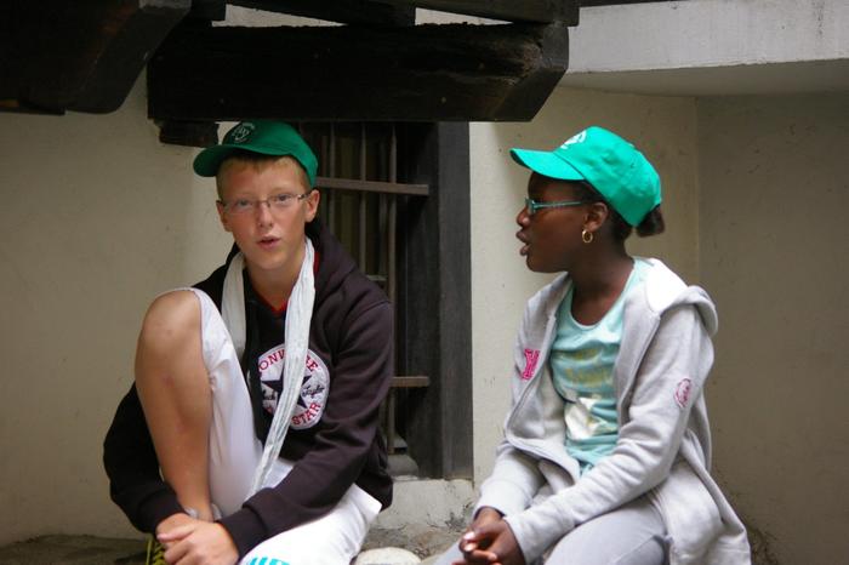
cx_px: 424
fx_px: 3359
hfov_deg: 14.4
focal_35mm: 142
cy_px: 282
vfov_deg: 9.6
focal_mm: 95
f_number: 4.5
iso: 800
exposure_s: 1/125
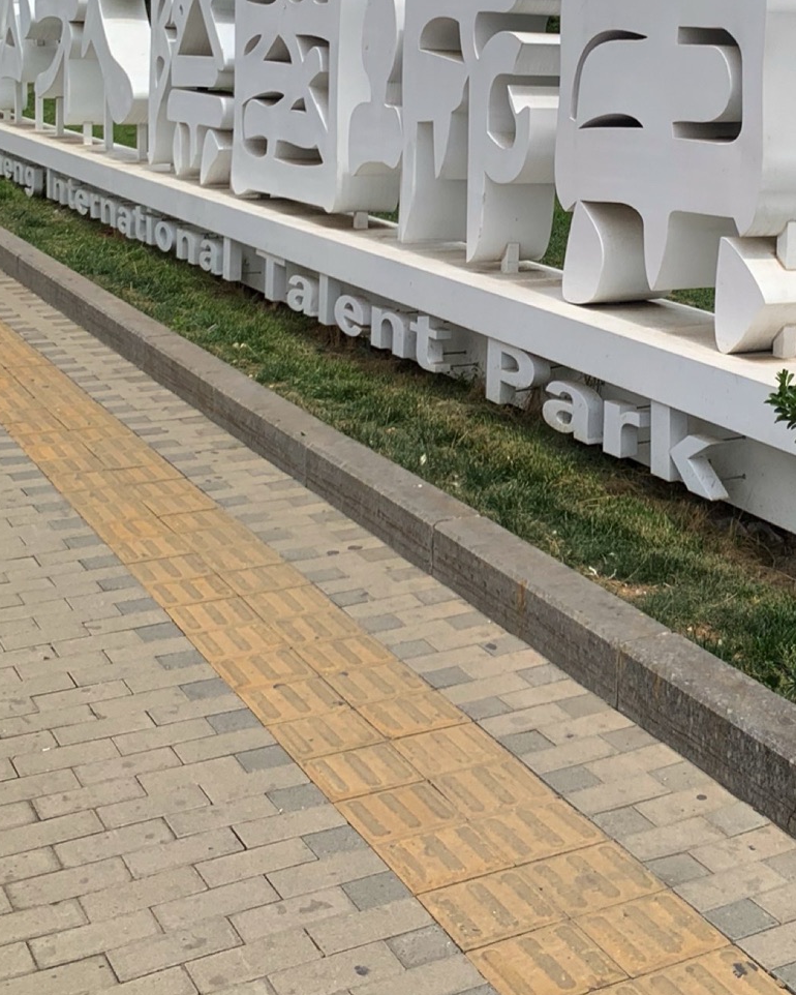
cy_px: 188
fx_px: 1590
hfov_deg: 27.5
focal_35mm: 54
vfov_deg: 33.6
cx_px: 649
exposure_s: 1/2755
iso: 25
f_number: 1.8
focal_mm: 4.25
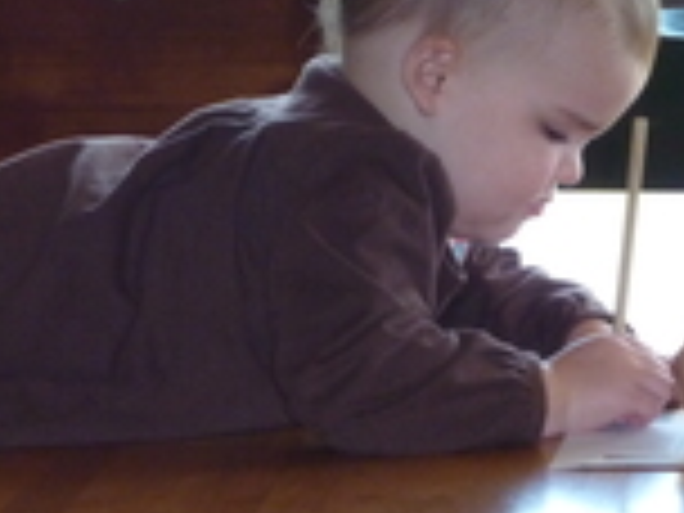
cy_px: 108
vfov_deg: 5.9
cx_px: 824
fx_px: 4999
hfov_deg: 7.8
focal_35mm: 253
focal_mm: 15.8
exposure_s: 1/40
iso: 320
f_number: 4.3
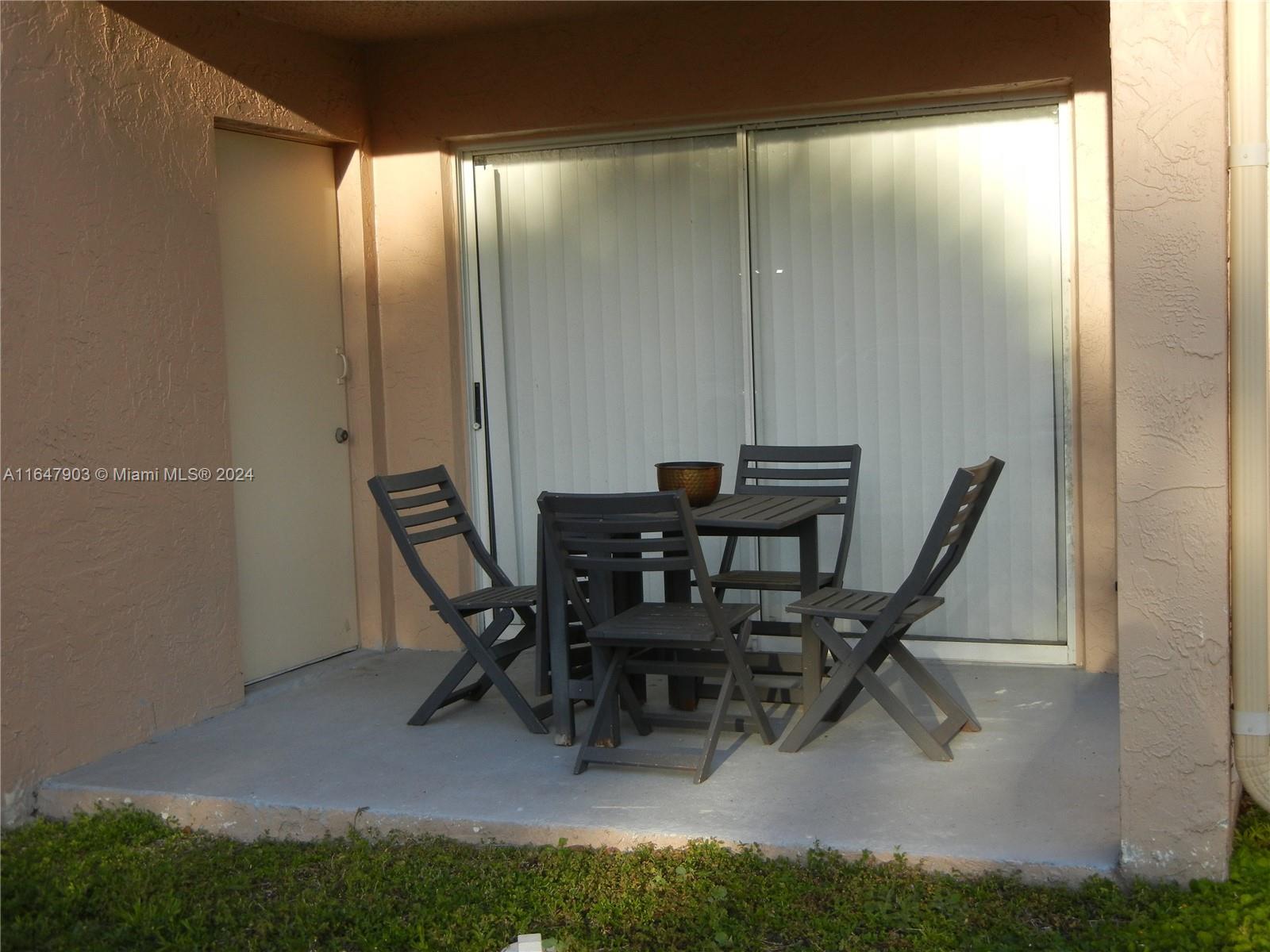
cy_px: 476
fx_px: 1651
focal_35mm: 45
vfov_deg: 32.2
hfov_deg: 42.1
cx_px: 635
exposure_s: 1/465
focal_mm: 8.1
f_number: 3.8
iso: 160
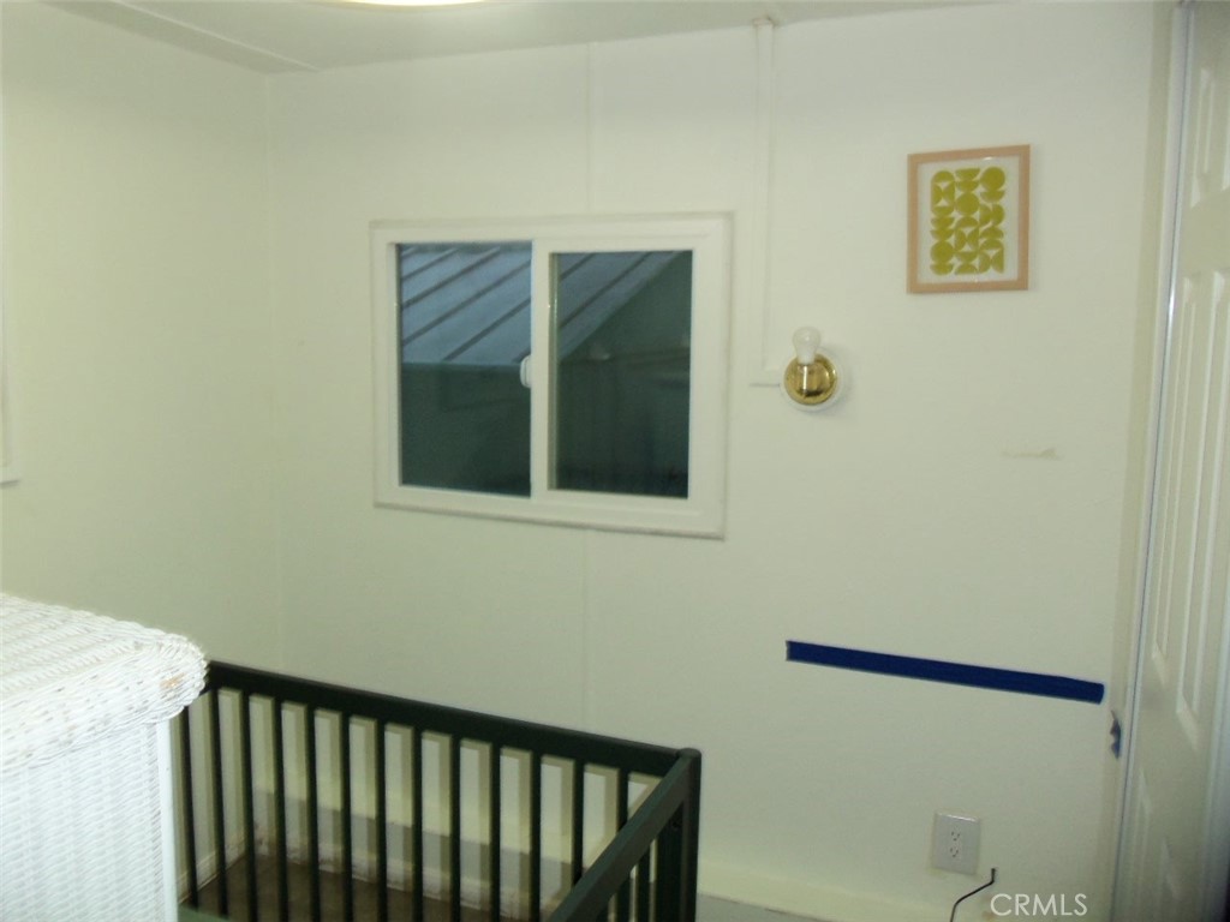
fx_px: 1030
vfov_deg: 48.2
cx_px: 615
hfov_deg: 61.7
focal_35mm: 29
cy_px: 461
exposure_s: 1/30
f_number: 3.4
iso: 100
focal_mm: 5.2
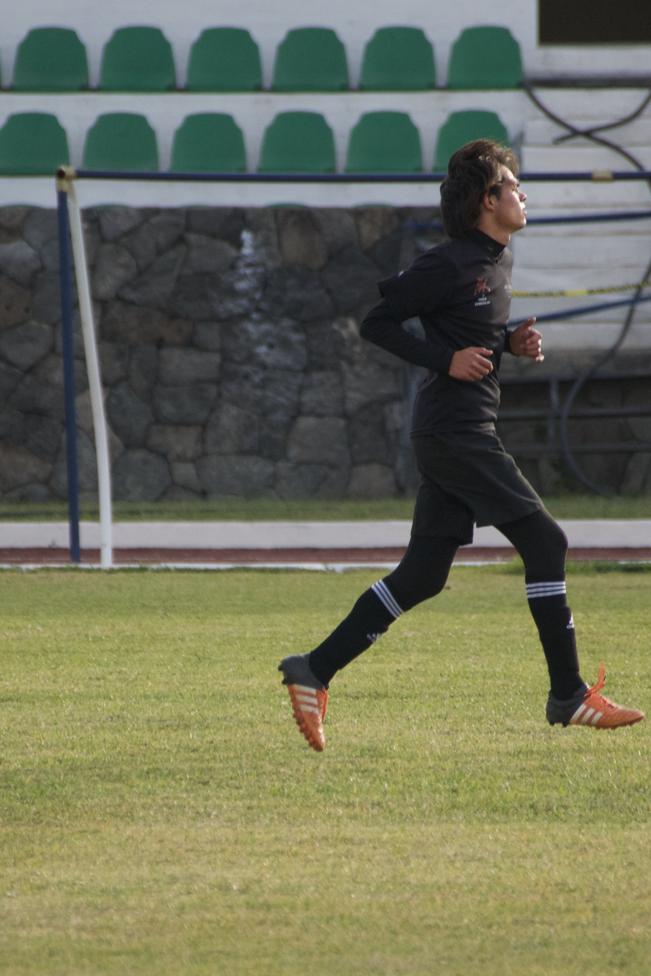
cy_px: 548
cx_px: 258
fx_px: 18930
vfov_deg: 3.0
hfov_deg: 2.0
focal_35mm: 698
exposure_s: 1/1000
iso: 500
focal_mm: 300
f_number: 5.6
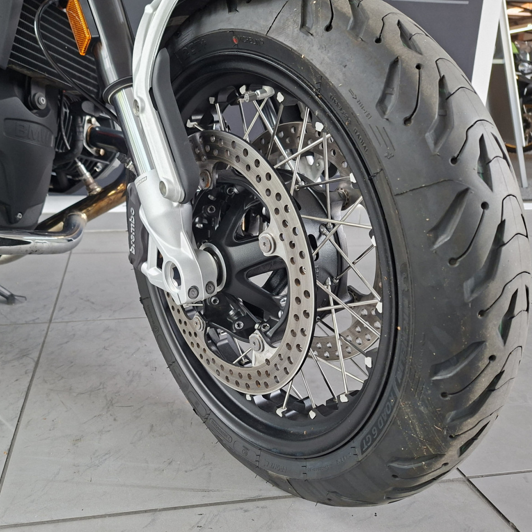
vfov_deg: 57.3
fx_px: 487
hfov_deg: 56.3
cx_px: 185
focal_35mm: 28
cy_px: 260
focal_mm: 5.54
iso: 250
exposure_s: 1/120
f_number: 1.8
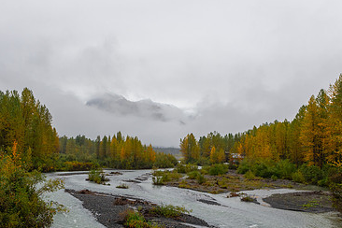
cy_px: 162
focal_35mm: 38
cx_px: 128
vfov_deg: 34.5
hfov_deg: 50.2
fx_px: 361
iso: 500
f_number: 8
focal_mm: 24
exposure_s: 1/320
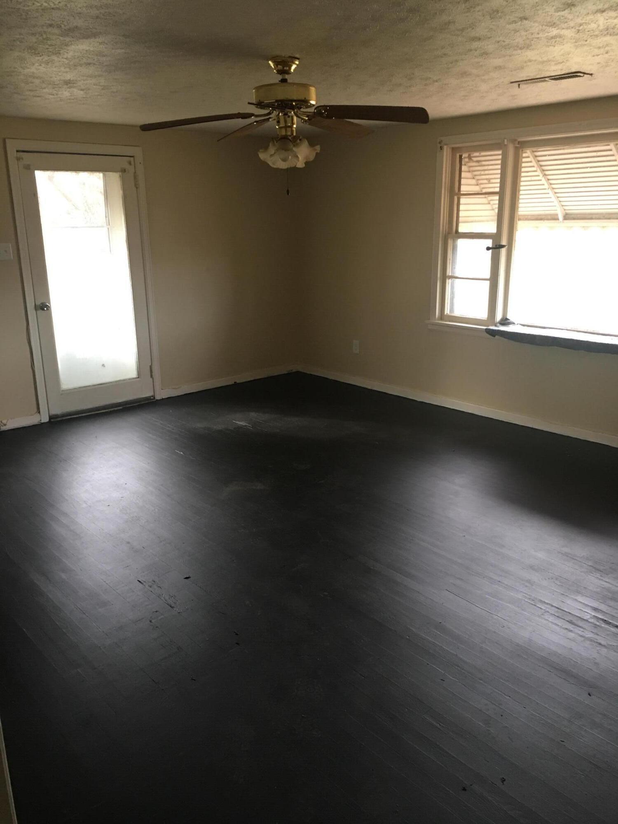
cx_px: 309
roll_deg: +1.1
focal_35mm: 29
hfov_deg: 48.2
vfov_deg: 61.7
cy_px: 412
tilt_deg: -15.5
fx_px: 690
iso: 50
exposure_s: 1/15
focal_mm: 4.15
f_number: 2.2
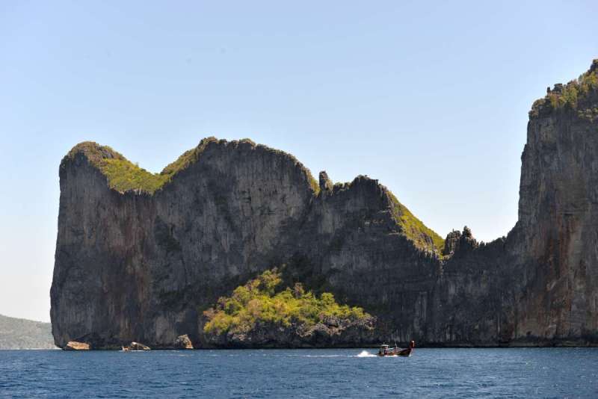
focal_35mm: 70
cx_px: 299
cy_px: 200
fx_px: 1163
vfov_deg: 19.5
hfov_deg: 28.8
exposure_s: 1/320
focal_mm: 70
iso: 360
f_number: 8
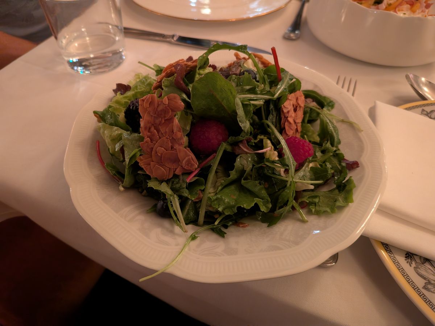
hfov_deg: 71.6
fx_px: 302
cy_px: 163
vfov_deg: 56.8
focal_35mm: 24
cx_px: 218
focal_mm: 4.53
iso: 1894
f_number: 1.7
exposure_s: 1/19.8
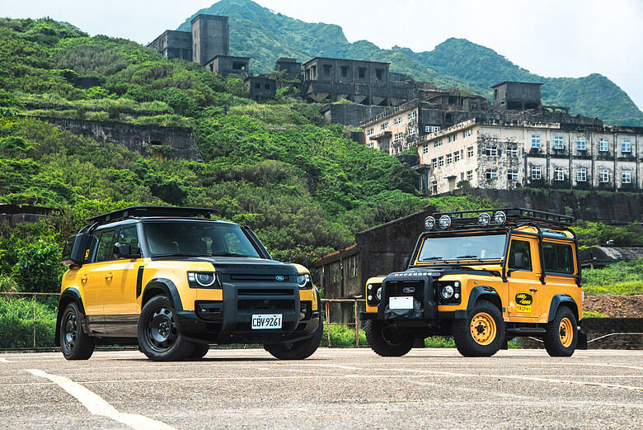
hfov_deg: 29.6
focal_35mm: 68
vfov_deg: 20.0
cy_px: 215
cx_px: 322
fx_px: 1215
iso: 200
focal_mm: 68
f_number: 5.6
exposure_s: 1/80
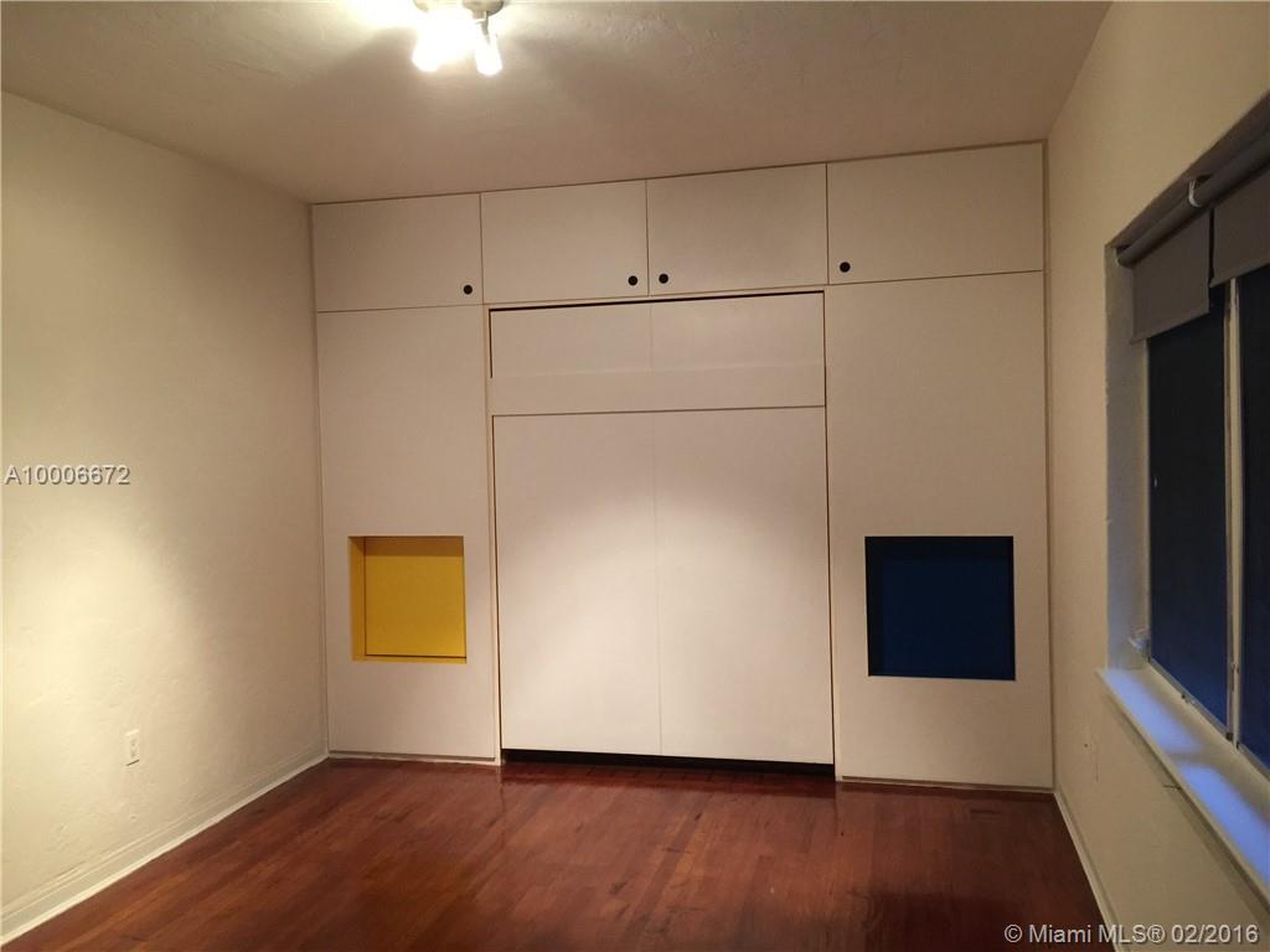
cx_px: 635
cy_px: 476
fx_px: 1064
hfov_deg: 61.7
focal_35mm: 29
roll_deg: +1.1
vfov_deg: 48.2
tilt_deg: -2.0
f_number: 2.2
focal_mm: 4.15
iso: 125
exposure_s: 1/8
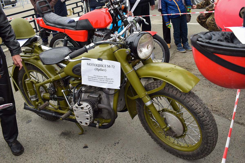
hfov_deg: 55.1
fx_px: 235
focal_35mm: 34
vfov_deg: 38.4
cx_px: 122
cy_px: 82
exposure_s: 1/250
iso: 400
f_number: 8
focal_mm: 23
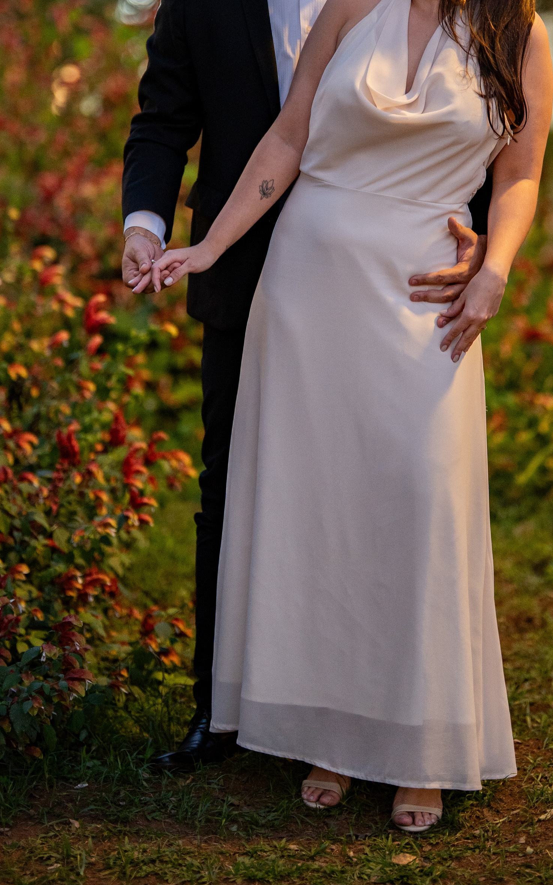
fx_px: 3399
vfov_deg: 14.7
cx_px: 336
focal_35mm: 141
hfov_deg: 9.3
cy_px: 186
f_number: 1.4
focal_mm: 85
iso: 1250
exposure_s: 1/100
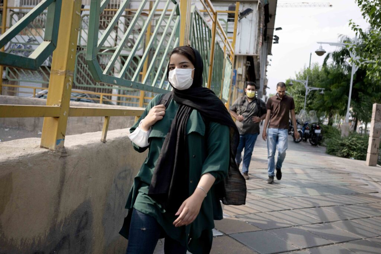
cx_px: 190
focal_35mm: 35
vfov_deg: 37.9
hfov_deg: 54.4
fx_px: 370
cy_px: 127
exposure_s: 1/8000
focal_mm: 35
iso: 2000
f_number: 2.8
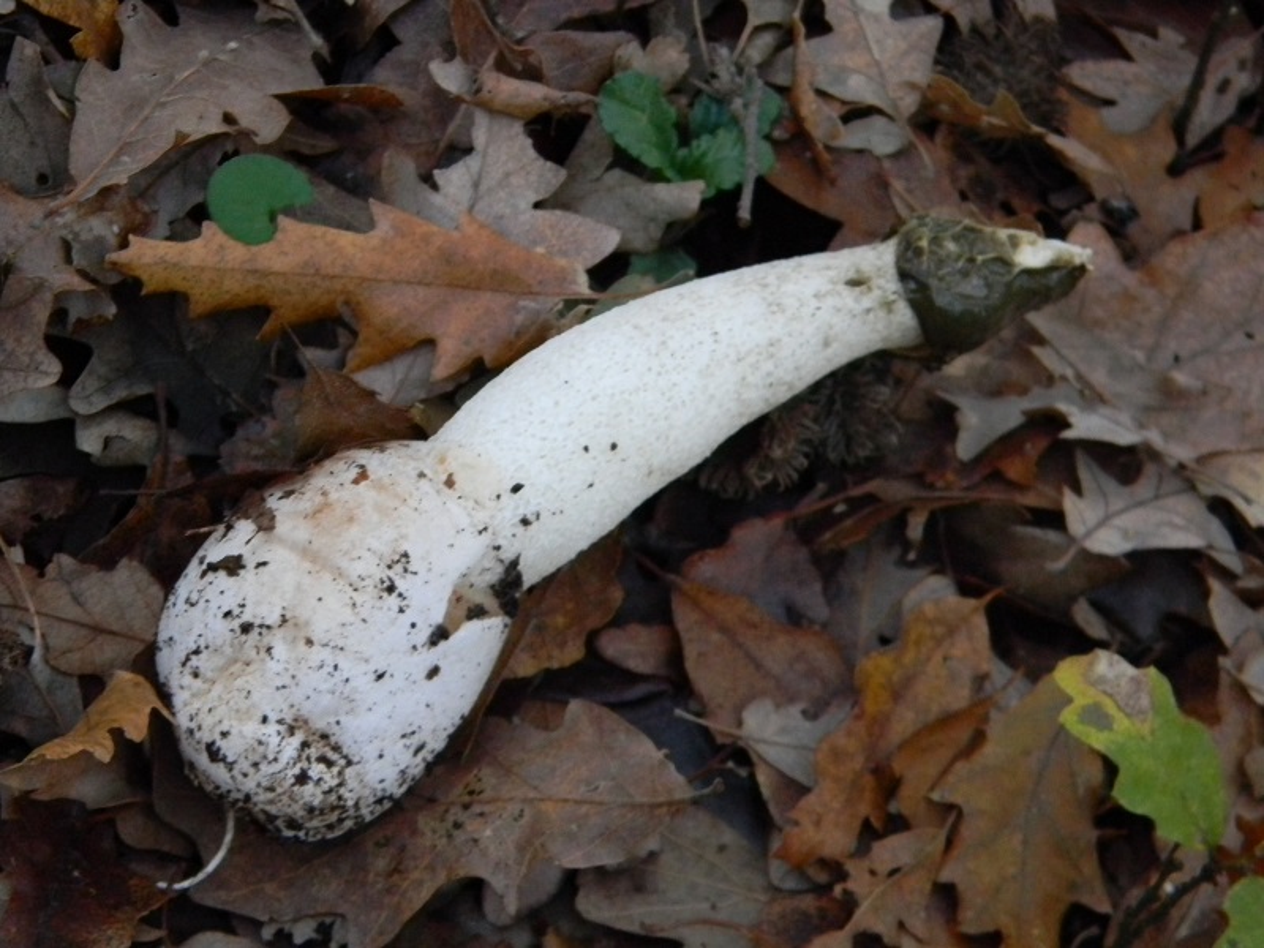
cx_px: 632
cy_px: 474
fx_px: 2446
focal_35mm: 67
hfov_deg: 29.0
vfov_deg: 21.9
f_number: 4.3
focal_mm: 12.2
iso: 400
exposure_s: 1/15.2
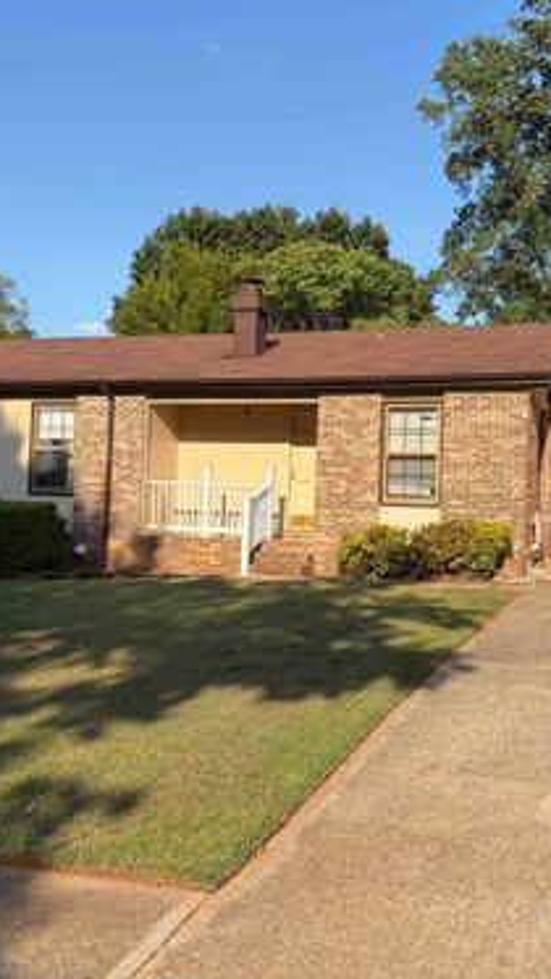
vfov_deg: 52.8
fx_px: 986
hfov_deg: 31.2
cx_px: 310
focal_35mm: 38
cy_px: 490
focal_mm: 5.96
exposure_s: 1/3279
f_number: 1.6
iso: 50
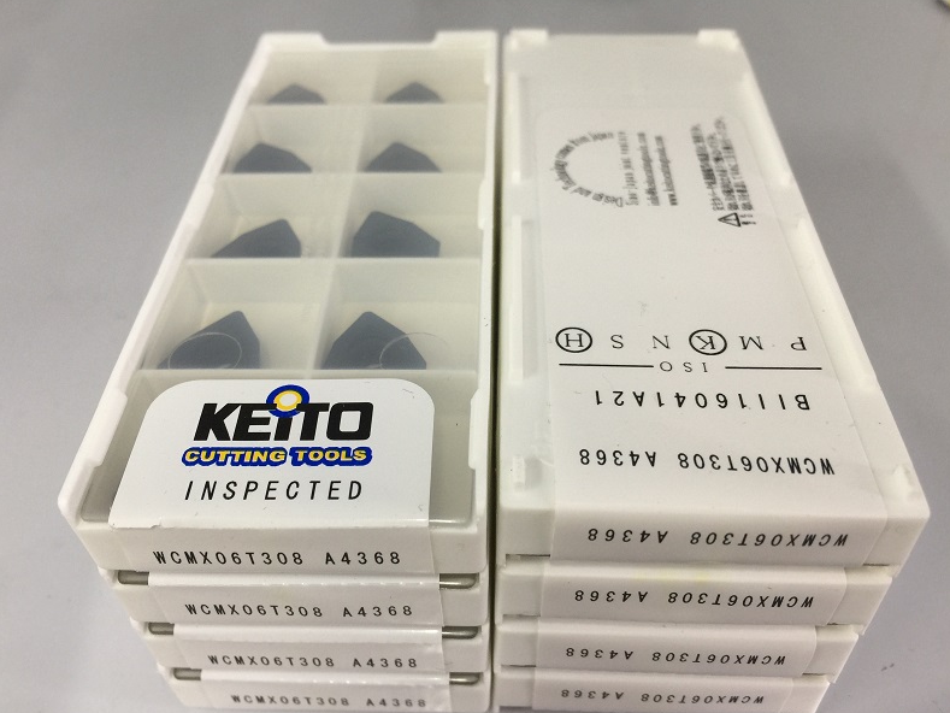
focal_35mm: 30
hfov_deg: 60.0
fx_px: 823
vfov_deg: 46.8
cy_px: 363
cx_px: 465
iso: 40
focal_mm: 4.15
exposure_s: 1/17
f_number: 2.2
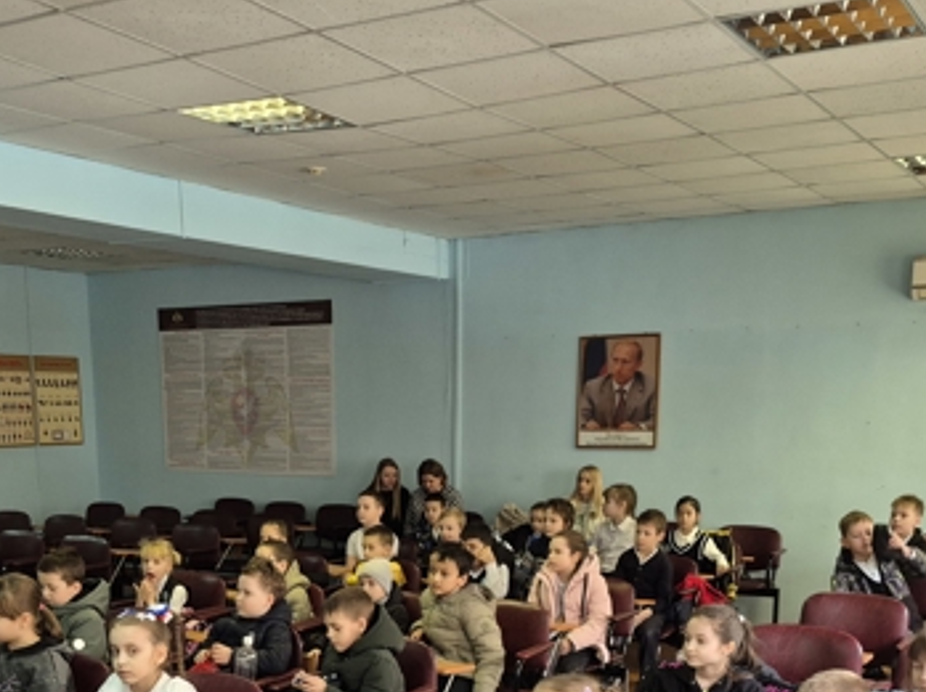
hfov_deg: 42.9
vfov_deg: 31.0
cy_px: 647
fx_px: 1176
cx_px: 405
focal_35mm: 44
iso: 500
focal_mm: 5.4
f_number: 1.8
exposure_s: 1/100
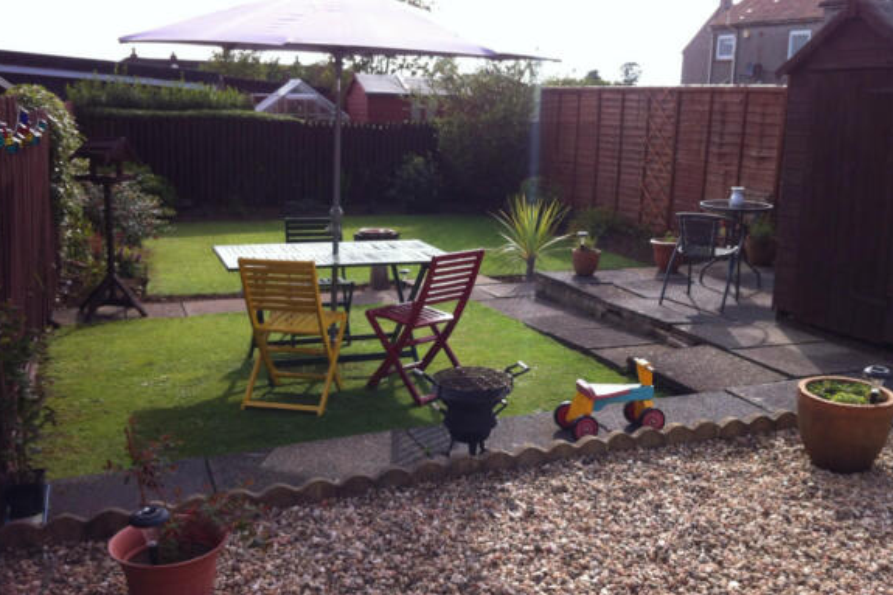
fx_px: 917
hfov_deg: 51.9
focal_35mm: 37
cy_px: 277
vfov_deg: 35.9
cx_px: 446
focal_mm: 3.85
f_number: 2.8
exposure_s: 1/495
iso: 80
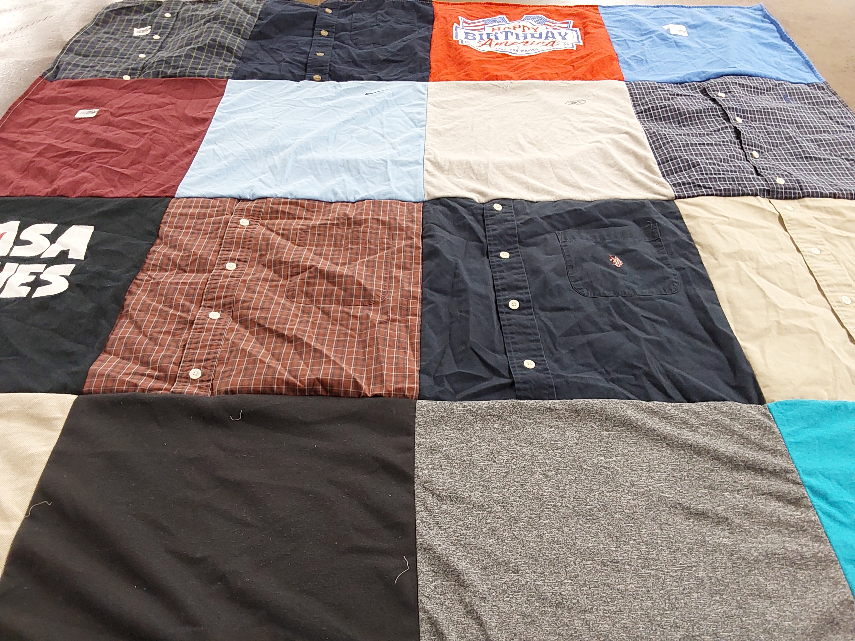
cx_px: 428
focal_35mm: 28
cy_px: 320
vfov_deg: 49.7
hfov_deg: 63.4
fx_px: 692
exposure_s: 1/60
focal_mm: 2.91
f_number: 1.9
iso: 250
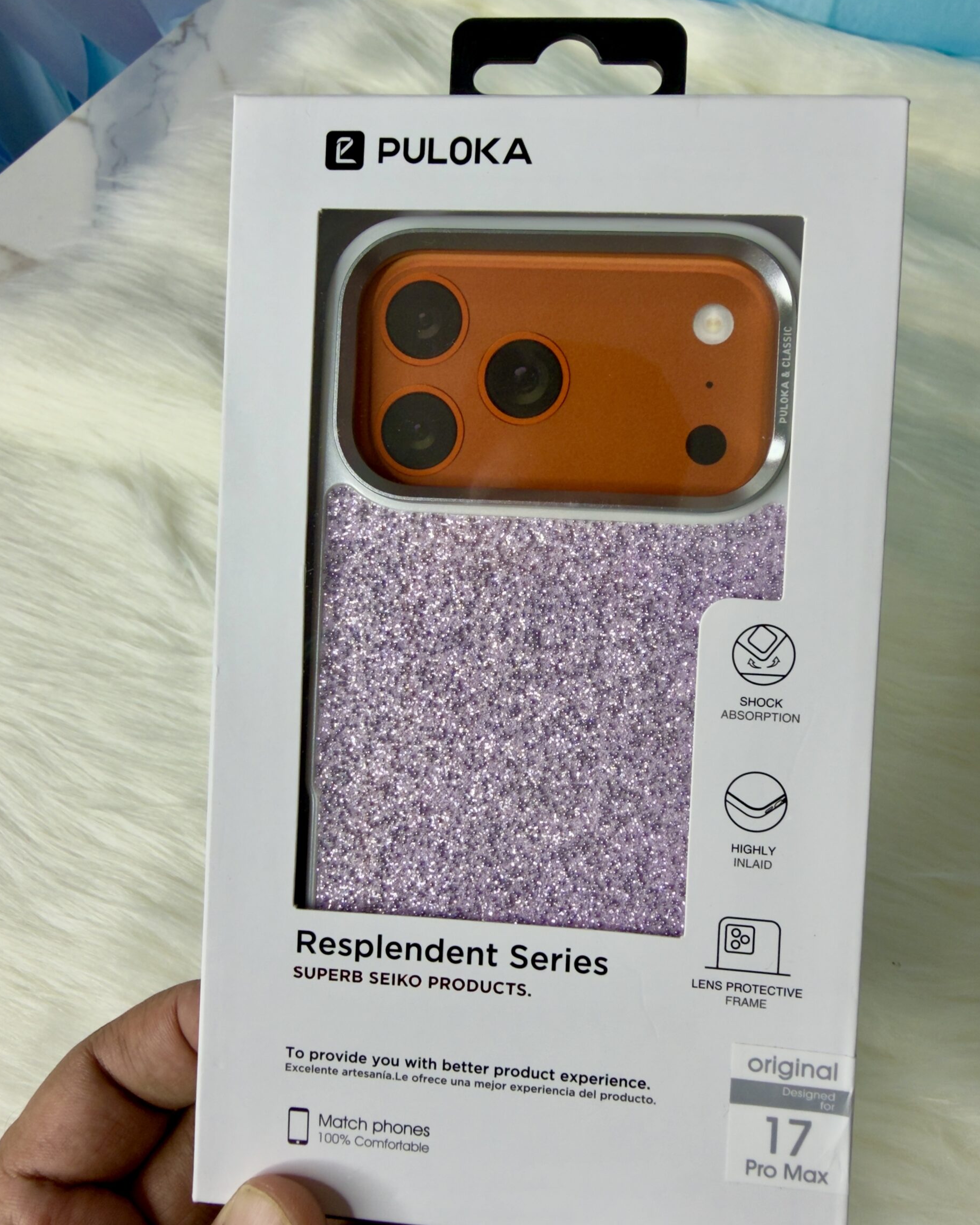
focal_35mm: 26
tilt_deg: -56.1
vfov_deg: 66.0
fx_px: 943
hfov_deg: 54.9
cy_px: 647
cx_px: 507
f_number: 2.2
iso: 50
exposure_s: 1/120
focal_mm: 2.22
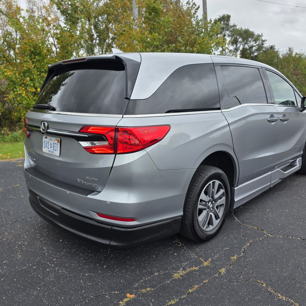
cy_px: 150
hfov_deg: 57.2
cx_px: 139
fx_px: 280
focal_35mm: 28
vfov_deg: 57.3
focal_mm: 6.3
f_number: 1.7
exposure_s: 1/1343
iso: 80
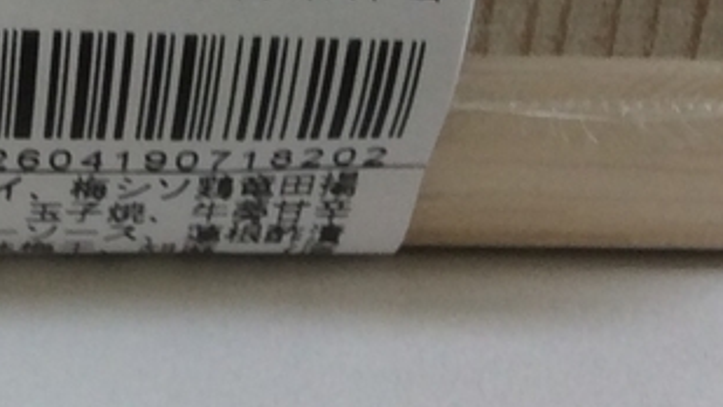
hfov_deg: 15.5
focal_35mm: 135
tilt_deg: -45.3
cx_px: -77
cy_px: -192
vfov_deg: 8.8
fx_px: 2589
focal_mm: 3.3
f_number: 2.4
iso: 32
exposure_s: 1/40
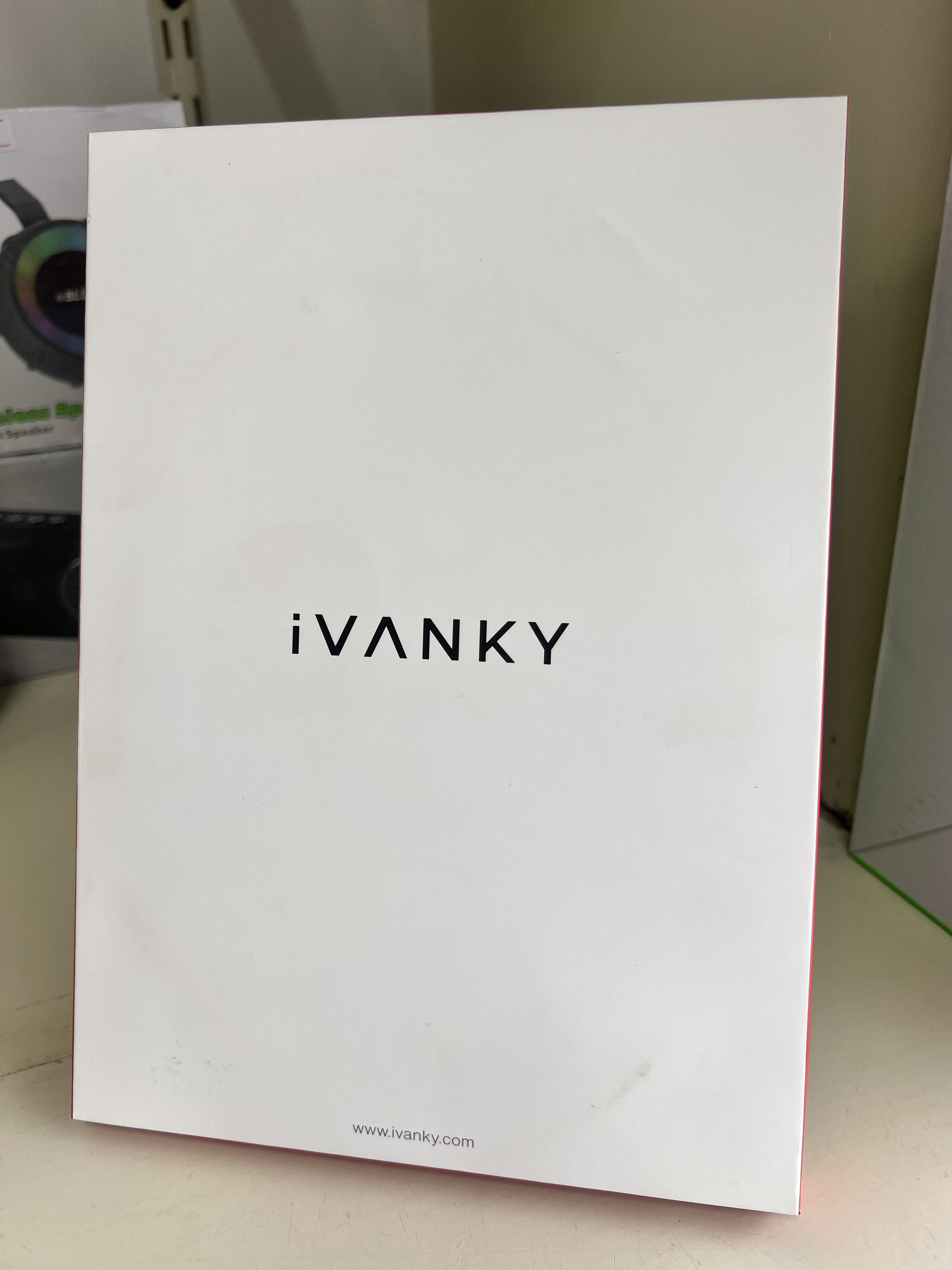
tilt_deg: -25.1
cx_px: 476
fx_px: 953
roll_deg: +2.4
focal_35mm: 26
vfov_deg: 67.3
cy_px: 635
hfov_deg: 53.1
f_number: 1.5
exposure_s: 1/205
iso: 40
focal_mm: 5.7
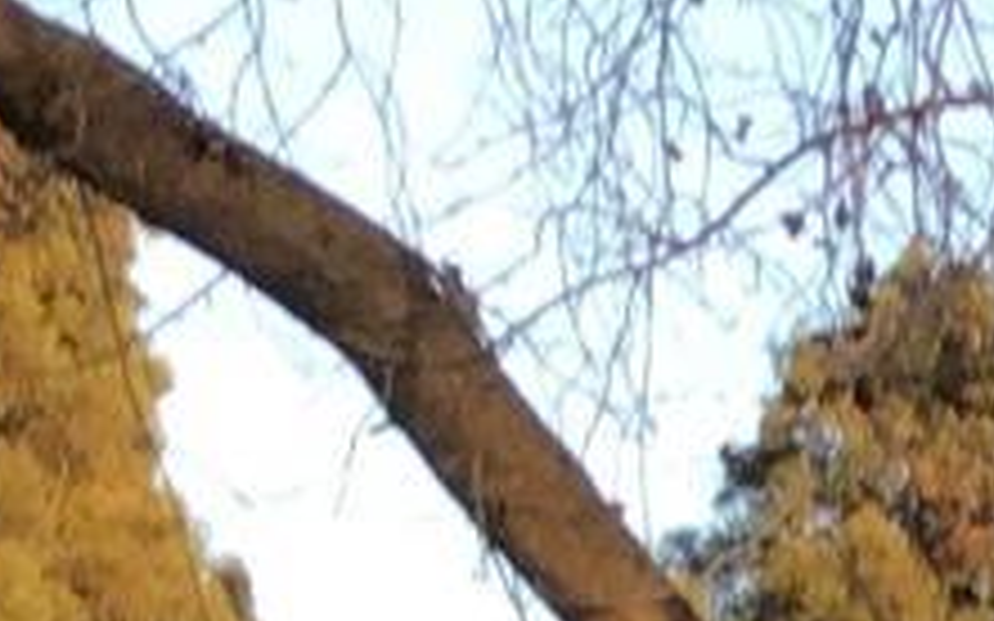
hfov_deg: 7.8
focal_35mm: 223
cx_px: 3234
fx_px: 6039
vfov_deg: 5.4
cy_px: 2189
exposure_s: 1/120
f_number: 2.4
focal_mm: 3.3
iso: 25
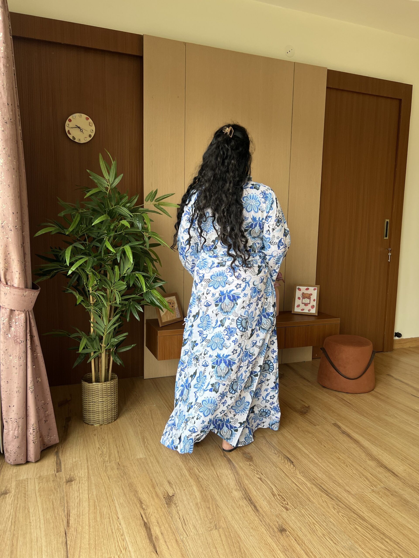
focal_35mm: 26
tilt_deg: -6.8
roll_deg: -0.6
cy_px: 279
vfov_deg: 67.3
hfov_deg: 53.1
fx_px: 420
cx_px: 210
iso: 80
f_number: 1.5
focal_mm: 5.7
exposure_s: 1/121
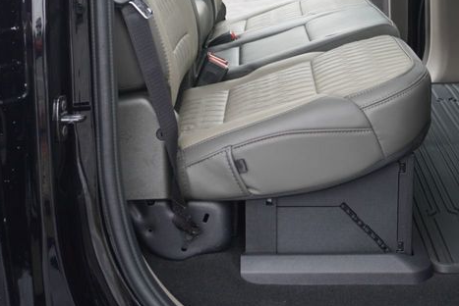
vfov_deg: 19.1
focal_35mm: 69
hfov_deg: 29.0
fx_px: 881
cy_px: -15
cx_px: 310
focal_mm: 21
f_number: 4
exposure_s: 1/60
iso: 125
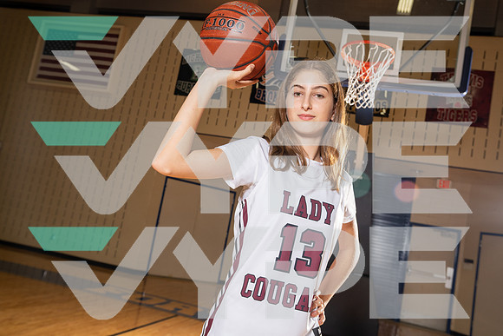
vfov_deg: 40.0
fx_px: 461
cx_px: 252
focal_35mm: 33
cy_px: 168
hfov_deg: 57.2
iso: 640
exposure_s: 1/250
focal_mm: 33
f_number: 5.6
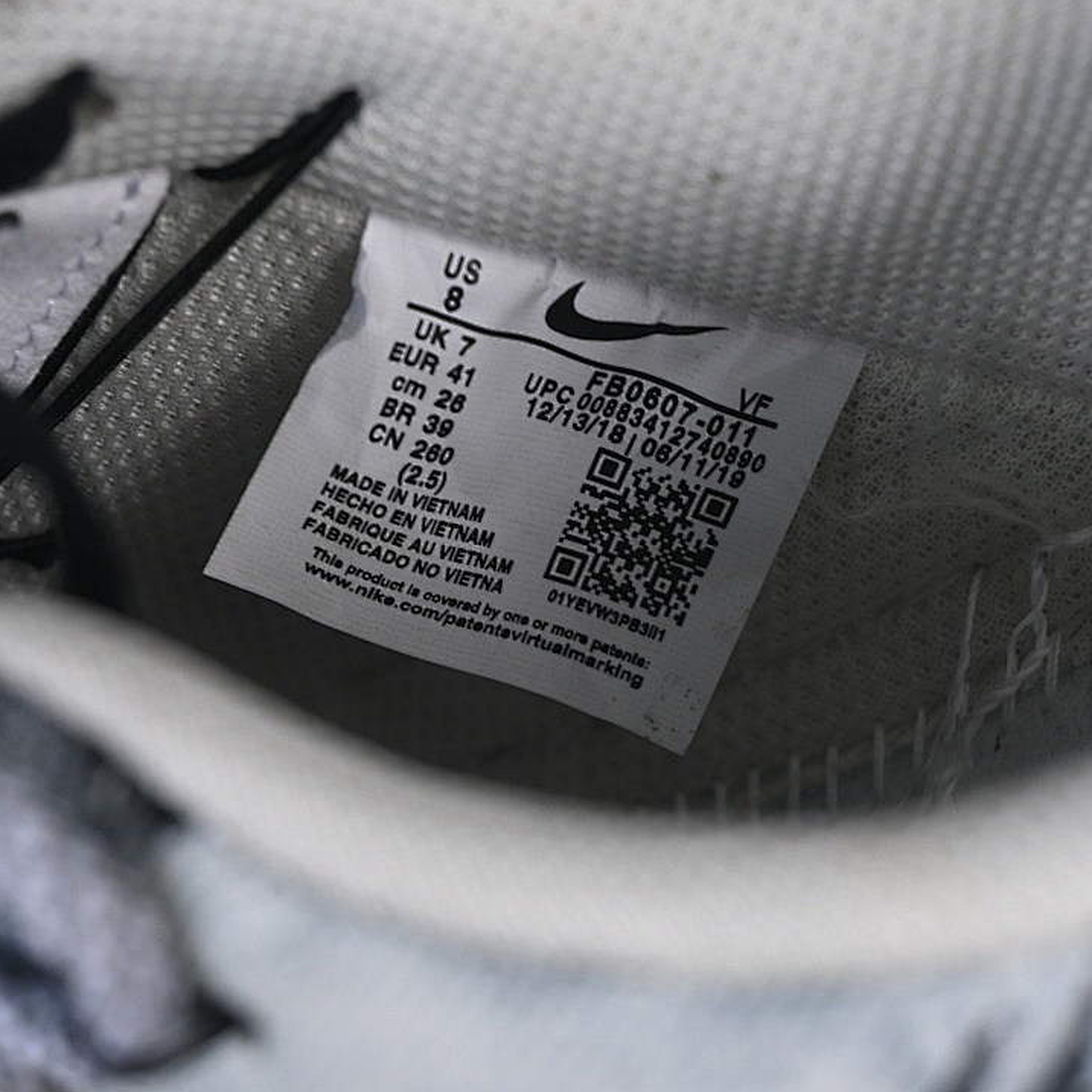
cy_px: 545
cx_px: 574
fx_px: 3426
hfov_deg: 18.1
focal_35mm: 96
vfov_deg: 18.1
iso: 160
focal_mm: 50
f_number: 7.1
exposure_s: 1/60
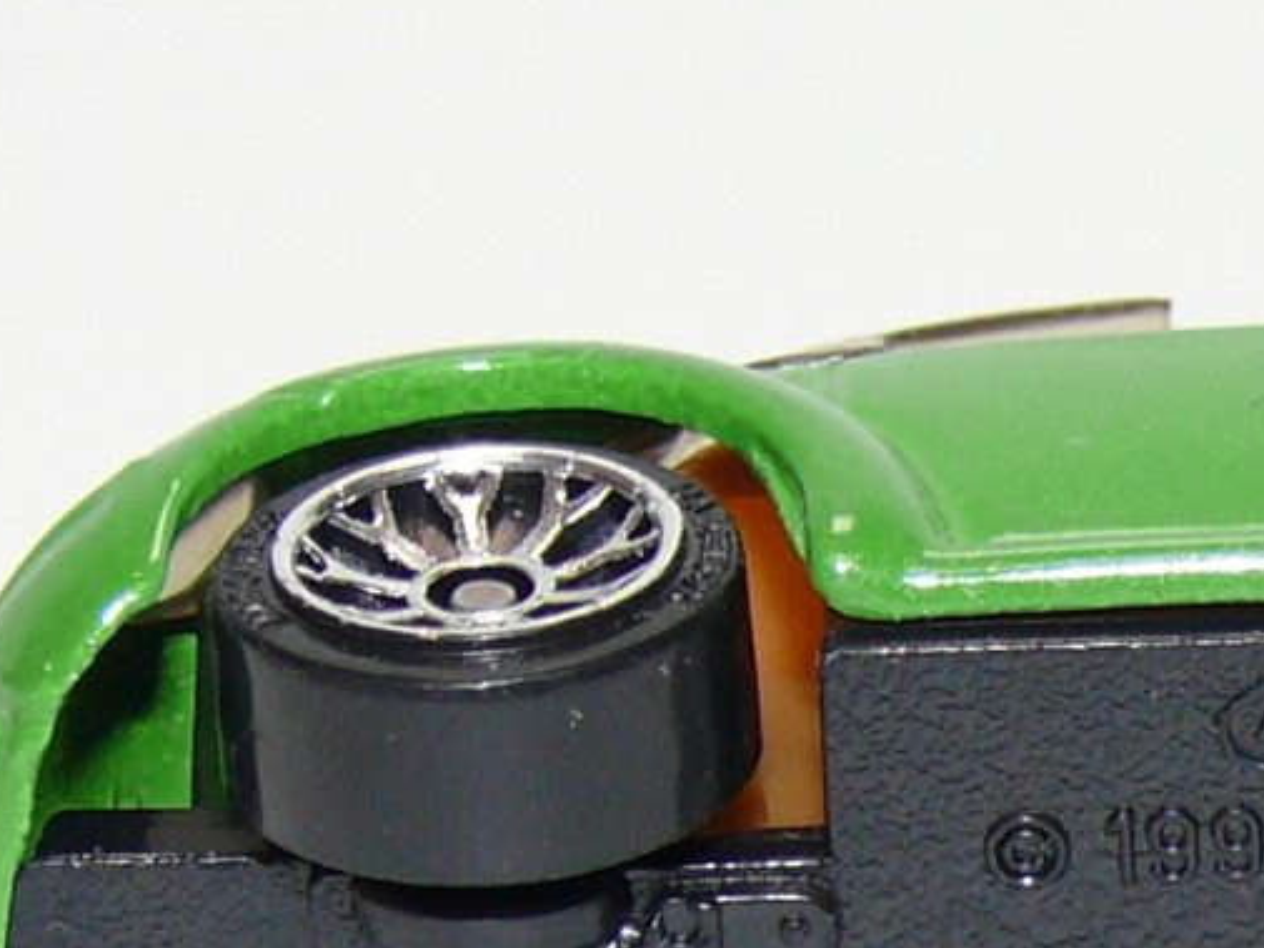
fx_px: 12966
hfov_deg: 5.6
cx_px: 1484
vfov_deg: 4.2
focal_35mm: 355
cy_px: 790
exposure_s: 1/30
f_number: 4
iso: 100
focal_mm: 14.2
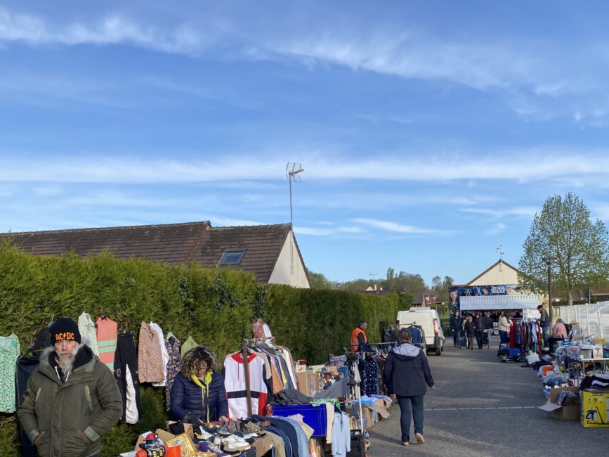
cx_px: 334
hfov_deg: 51.3
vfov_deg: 39.2
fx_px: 633
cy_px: 306
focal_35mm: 36
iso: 32
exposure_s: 1/1701
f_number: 1.8
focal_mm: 4.25
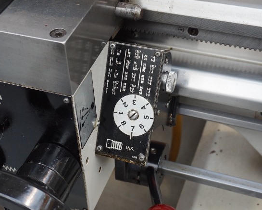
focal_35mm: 61
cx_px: 112
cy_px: 116
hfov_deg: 31.0
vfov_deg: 25.0
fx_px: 472
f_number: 4
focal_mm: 23
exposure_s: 1/60
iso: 800
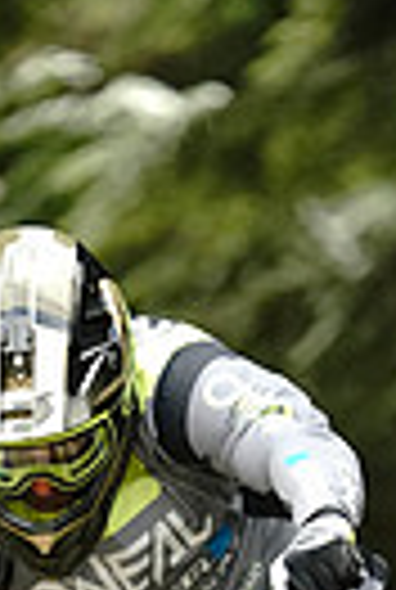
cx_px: 274
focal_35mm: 2055
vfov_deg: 1.0
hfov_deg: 0.7
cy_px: 950
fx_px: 33727
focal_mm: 600
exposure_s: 1/2500
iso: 5000
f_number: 4
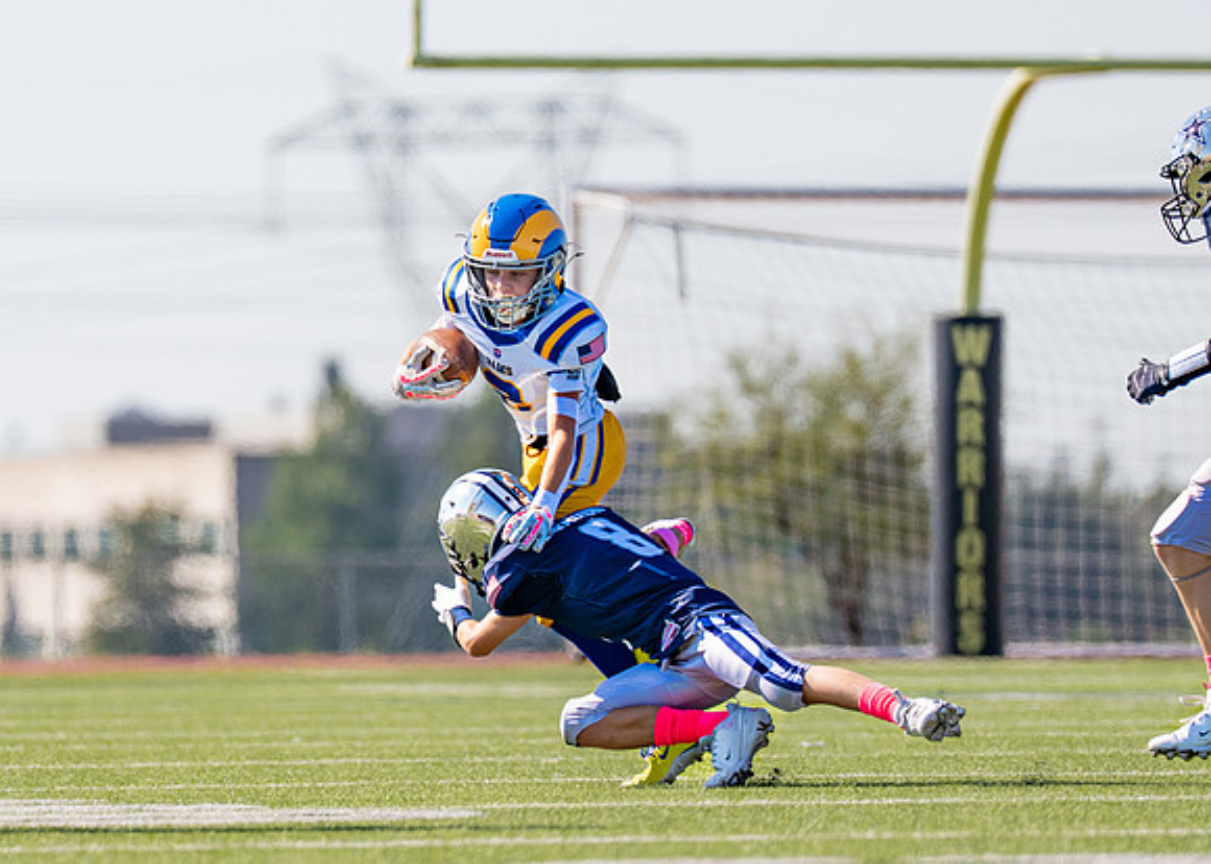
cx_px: 436
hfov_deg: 4.0
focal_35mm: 508
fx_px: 17478
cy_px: 429
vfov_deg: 2.8
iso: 100
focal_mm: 200
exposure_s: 1/2000
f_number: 2.8
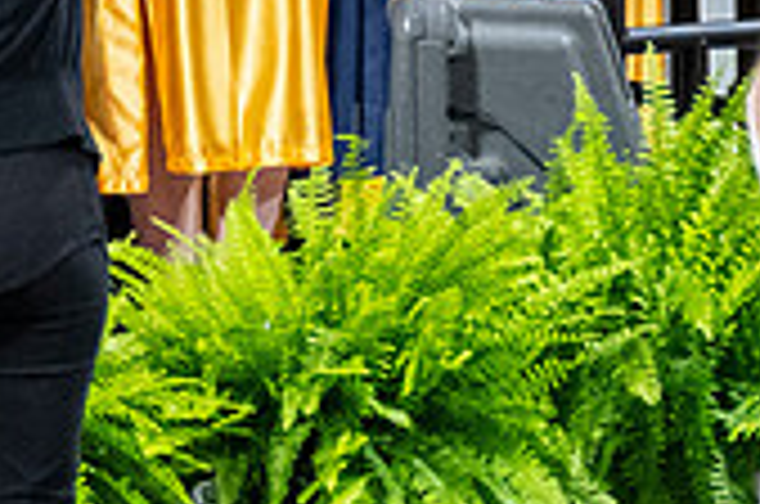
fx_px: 29352
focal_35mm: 1393
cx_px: 184
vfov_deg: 1.0
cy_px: -343
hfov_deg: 1.5
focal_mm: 200
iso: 2000
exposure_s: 1/200
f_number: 4
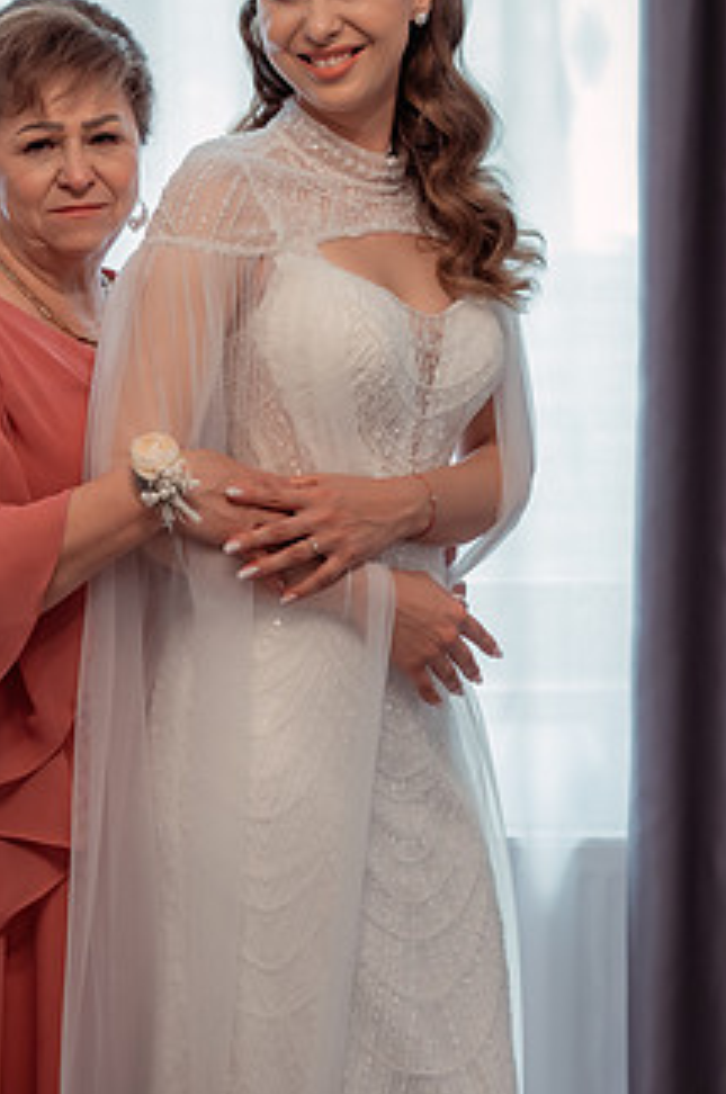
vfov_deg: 17.4
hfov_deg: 11.6
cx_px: 255
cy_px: 449
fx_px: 3581
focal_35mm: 118
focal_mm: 85
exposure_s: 1/250
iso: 1600
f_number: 3.5
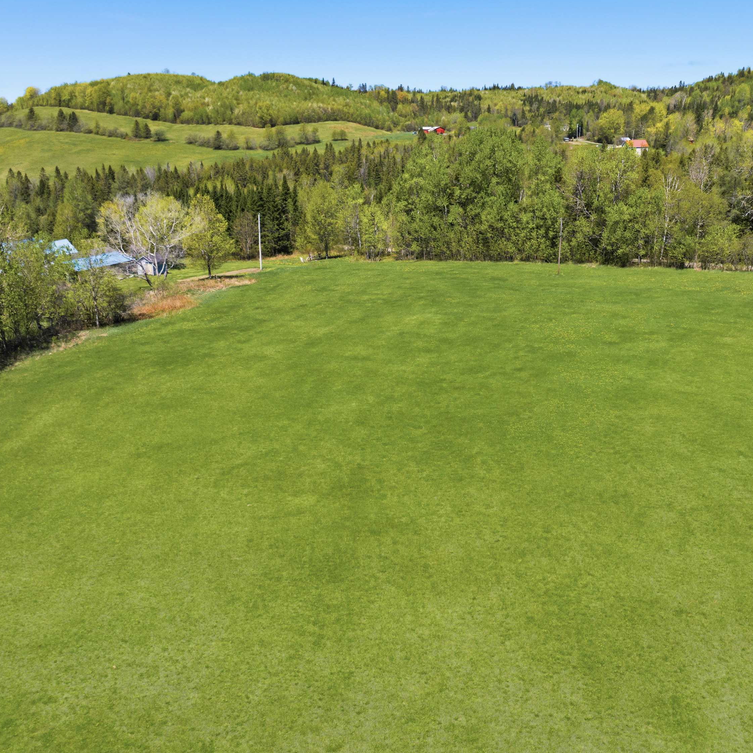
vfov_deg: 55.6
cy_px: 382
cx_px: 424
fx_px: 714
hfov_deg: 55.5
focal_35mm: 29
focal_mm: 12.3
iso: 100
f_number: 2.8
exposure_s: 1/1250
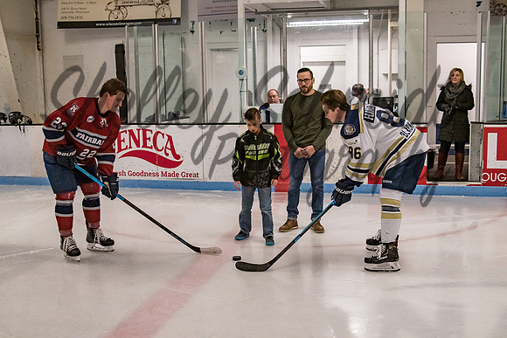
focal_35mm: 42
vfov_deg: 31.9
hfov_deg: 46.4
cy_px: 169
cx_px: 254
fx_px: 592
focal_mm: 28
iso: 1000
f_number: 4.5
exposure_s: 1/320
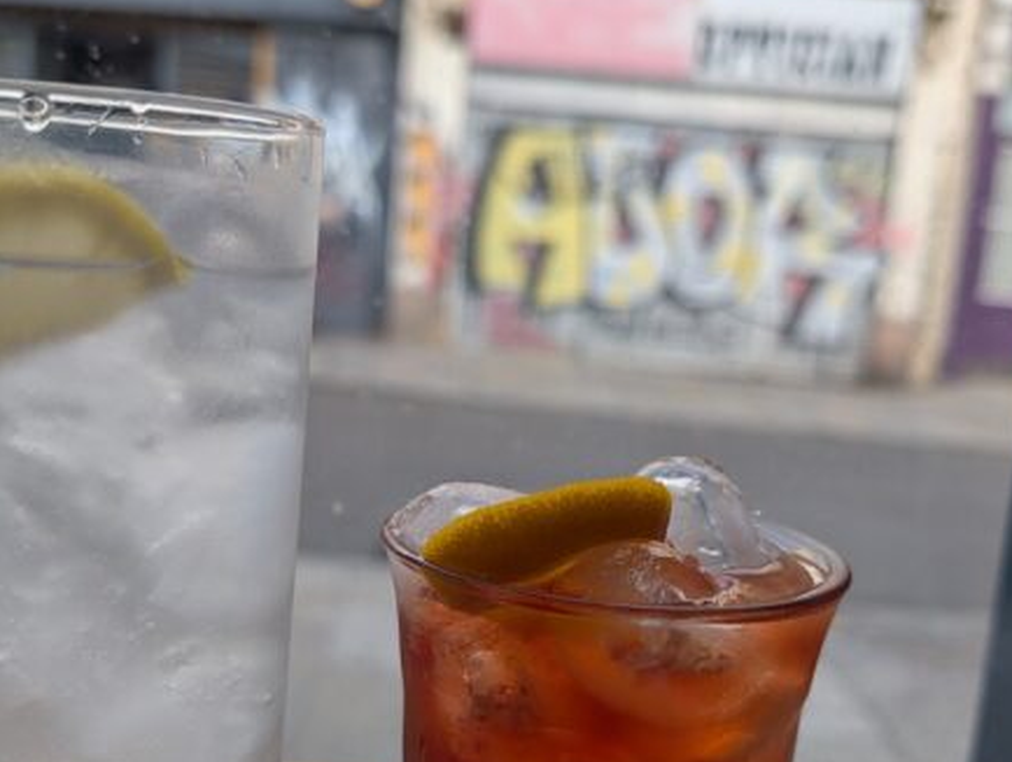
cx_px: 508
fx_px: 1230
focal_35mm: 42
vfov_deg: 34.0
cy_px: 525
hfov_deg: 44.7
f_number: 1.68
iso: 21
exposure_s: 1/100
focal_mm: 6.9
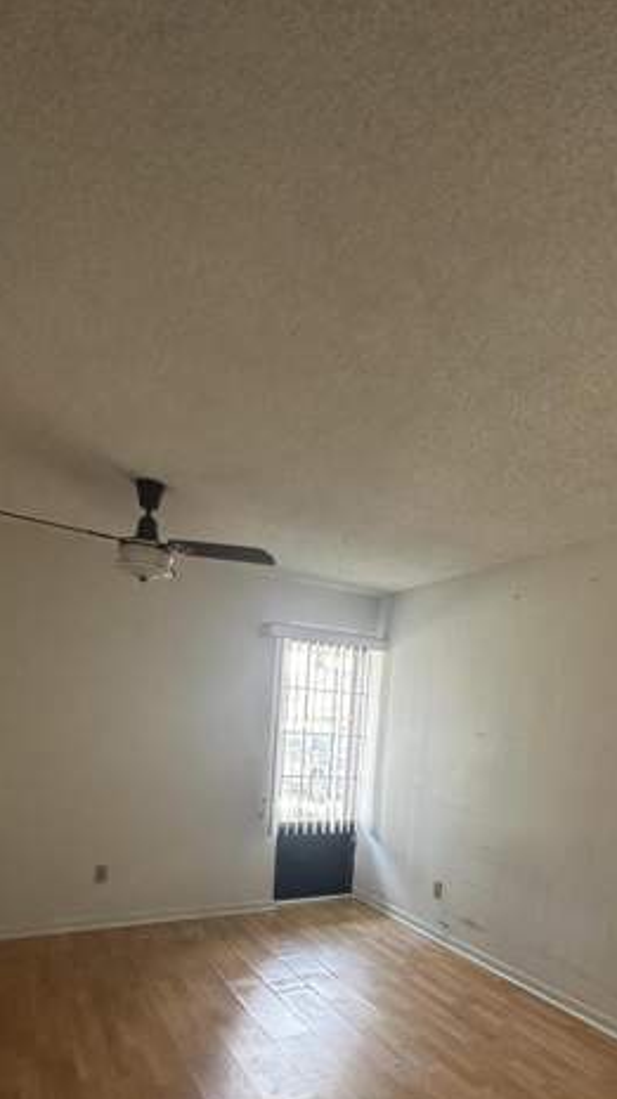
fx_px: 612
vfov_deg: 80.5
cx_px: 357
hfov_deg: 53.3
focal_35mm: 21
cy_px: 752
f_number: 2.2
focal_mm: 2.22
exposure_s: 1/99
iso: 200
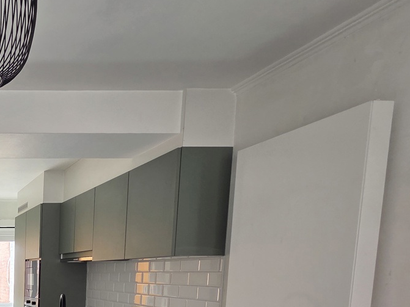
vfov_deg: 39.0
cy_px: 321
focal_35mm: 31
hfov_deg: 41.5
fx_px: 367
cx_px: -73
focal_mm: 2.2
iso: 50
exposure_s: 1/143
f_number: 2.2
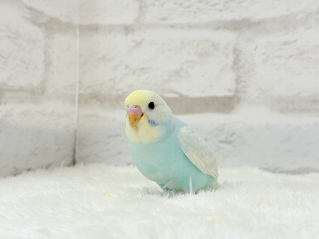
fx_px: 479
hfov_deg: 36.8
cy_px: 120
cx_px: 160
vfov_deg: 28.0
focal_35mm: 52
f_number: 1.6
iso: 50
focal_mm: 5.96
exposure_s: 1/100
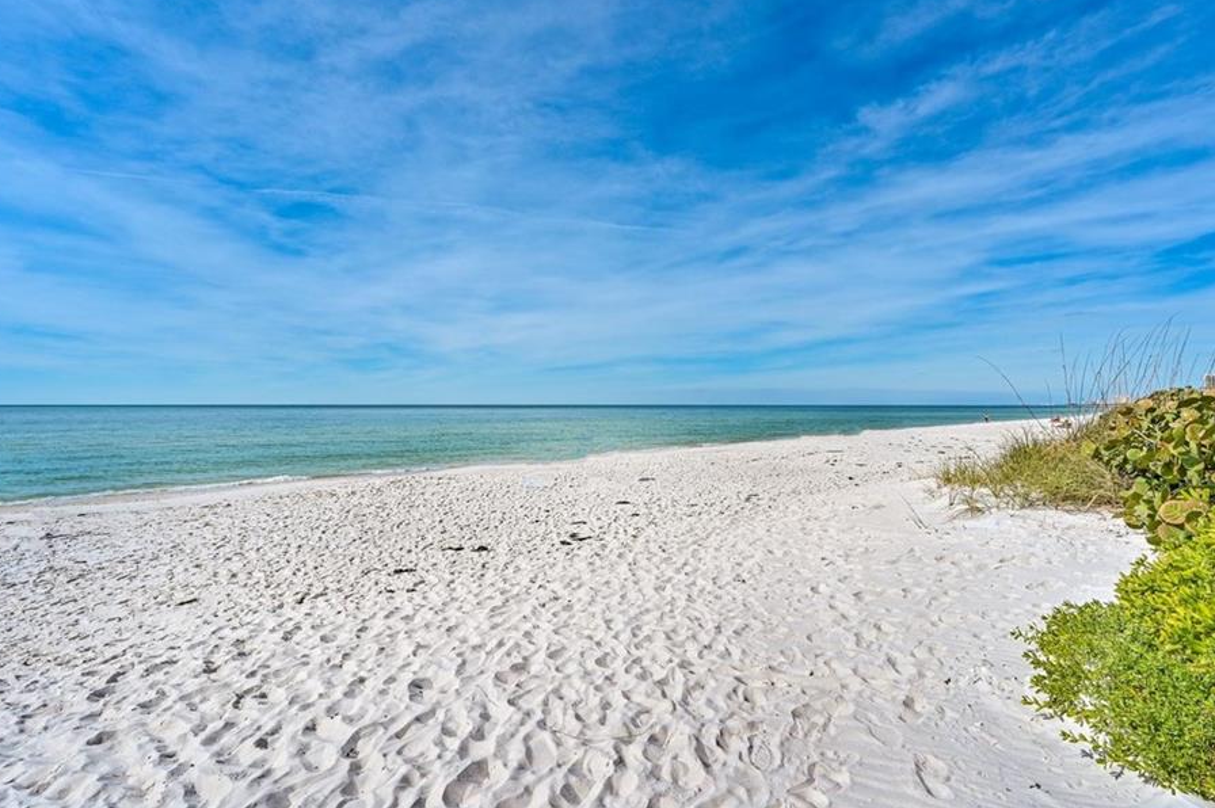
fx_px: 540
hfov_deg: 96.7
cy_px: 382
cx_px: 631
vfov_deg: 73.6
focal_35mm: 16
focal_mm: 14
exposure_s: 1/500
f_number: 11
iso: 200
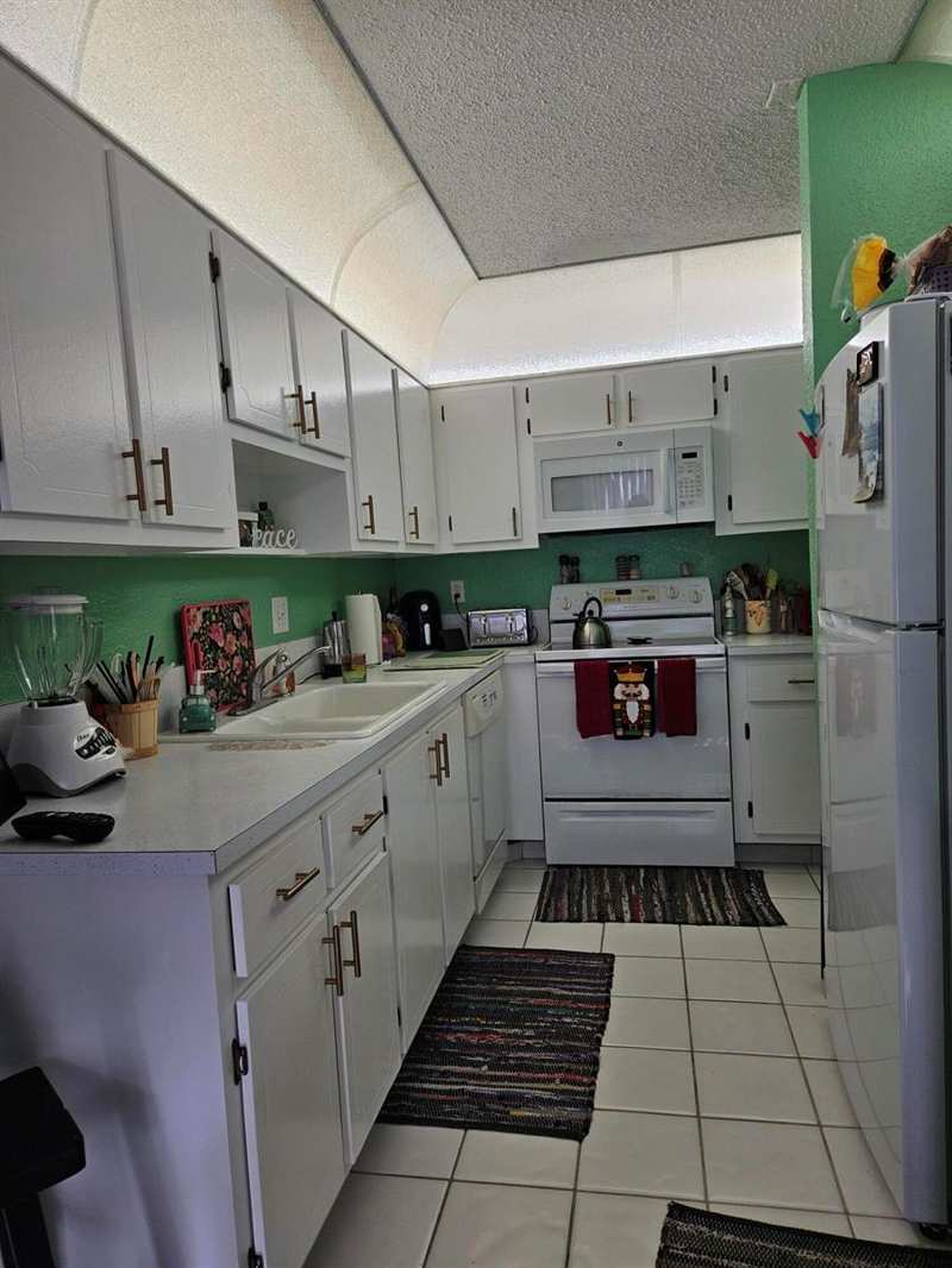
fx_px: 843
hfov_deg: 58.9
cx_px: 476
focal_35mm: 23
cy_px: 634
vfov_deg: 73.9
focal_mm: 5.4
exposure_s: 1/132
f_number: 1.8
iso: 25
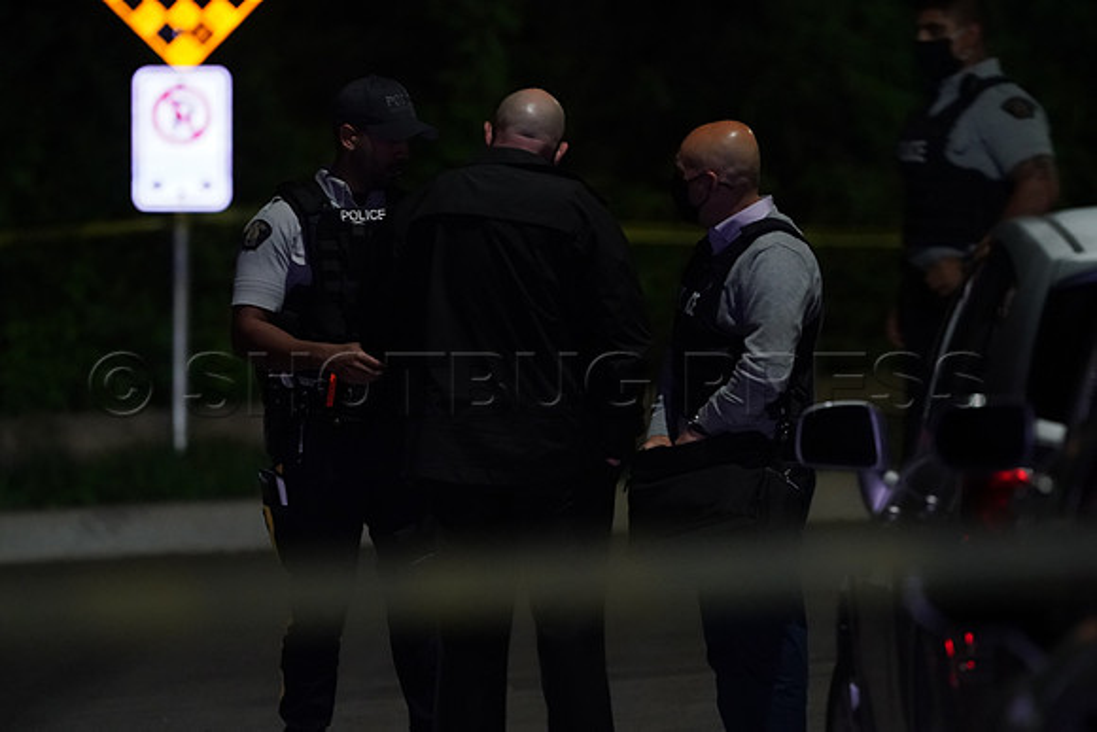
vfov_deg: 1.6
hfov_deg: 2.5
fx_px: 25601
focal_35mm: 840
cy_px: 366
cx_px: 548
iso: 8000
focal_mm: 840
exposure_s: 1/60
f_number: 6.3
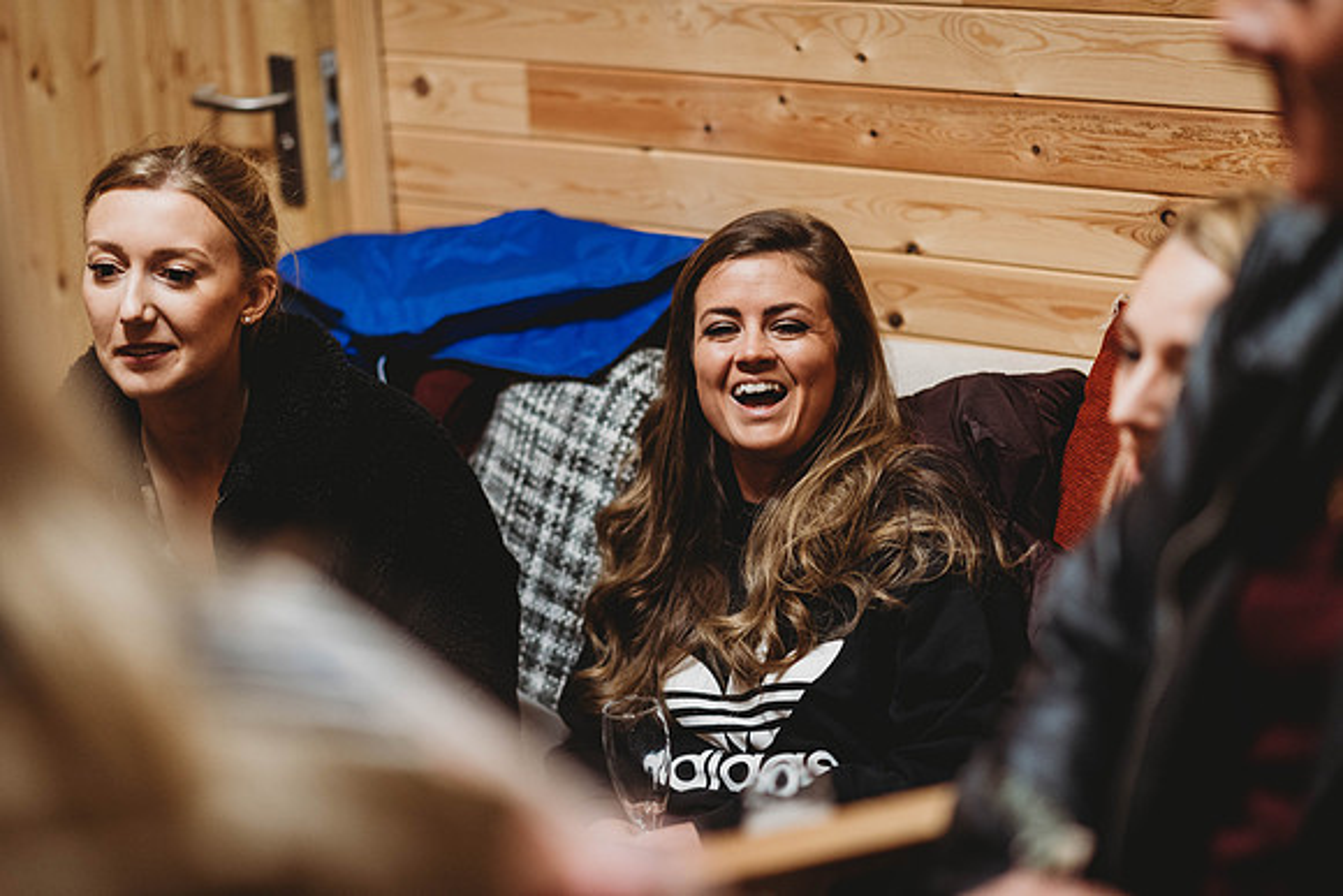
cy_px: 448
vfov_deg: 16.1
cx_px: 672
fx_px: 3172
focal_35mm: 85
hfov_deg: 23.9
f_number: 1.8
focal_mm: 85
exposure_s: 1/200
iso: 1250
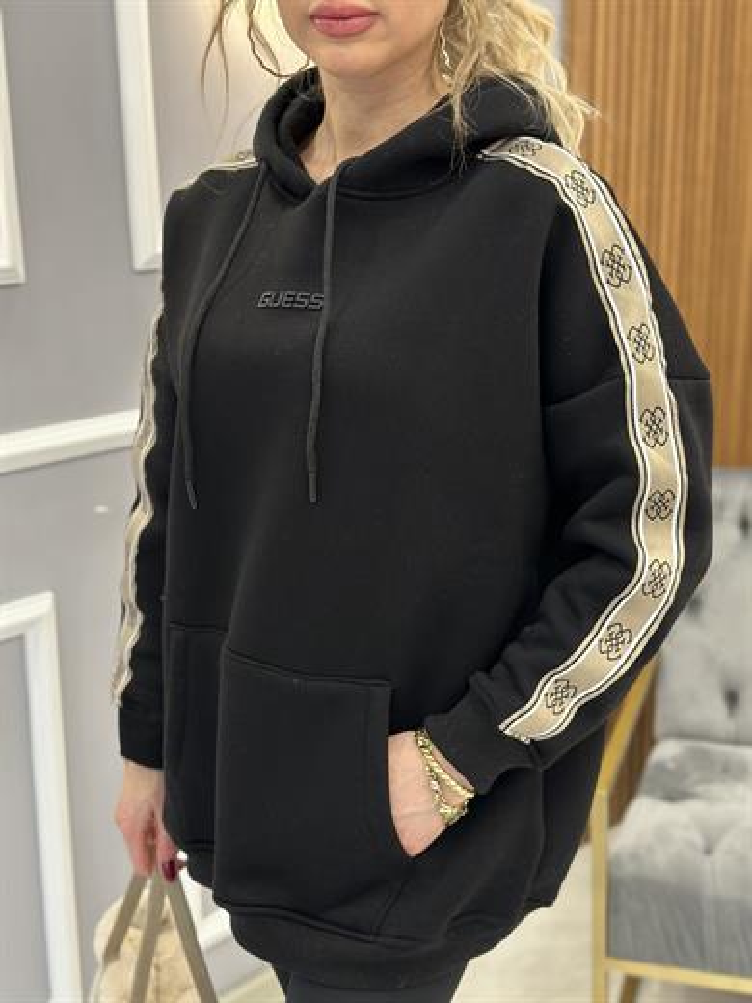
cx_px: 376
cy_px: 502
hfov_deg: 30.3
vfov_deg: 39.7
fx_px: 1390
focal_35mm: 48
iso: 100
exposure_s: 1/50
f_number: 1.78
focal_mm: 6.86
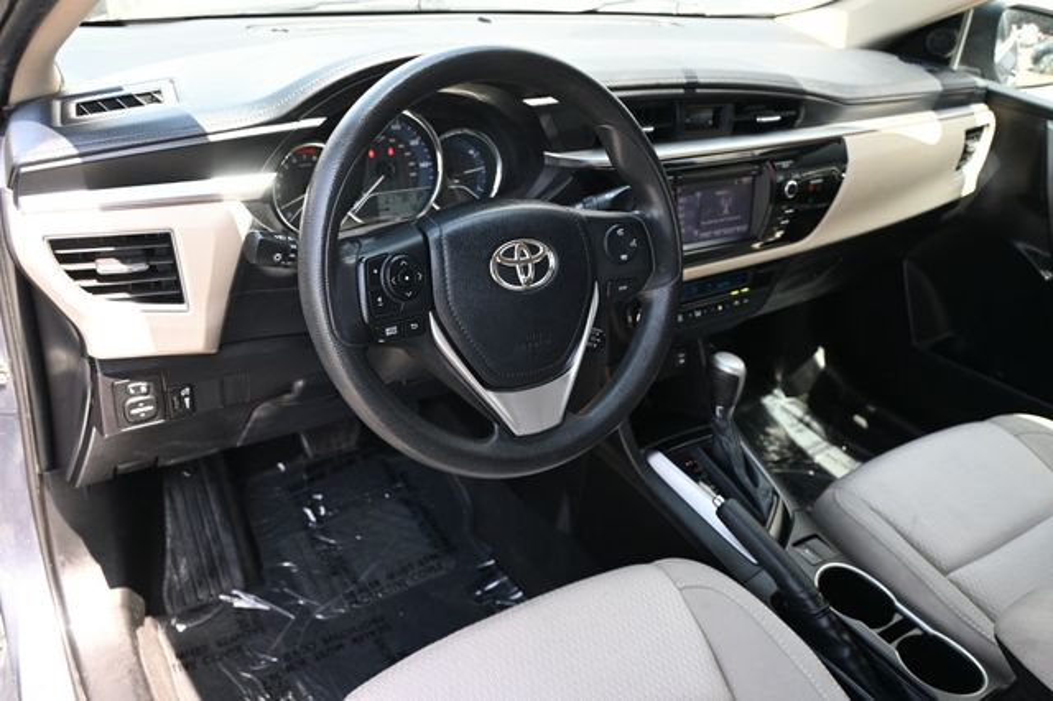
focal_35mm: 30
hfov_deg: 62.0
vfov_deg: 43.6
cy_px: 350
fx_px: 877
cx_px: 526
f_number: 3.8
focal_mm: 20
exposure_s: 1/125
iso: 450
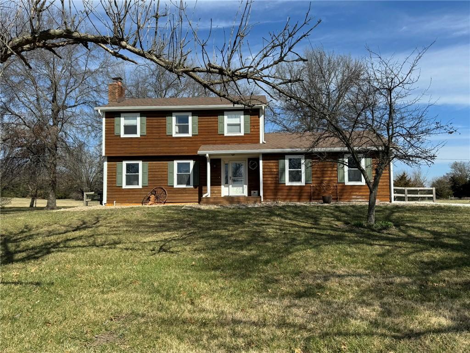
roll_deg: +0.4
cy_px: 176
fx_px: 326
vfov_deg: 56.8
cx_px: 235
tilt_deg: +3.2
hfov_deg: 71.6
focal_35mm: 24
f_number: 1.78
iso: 80
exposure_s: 1/4950
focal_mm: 6.86
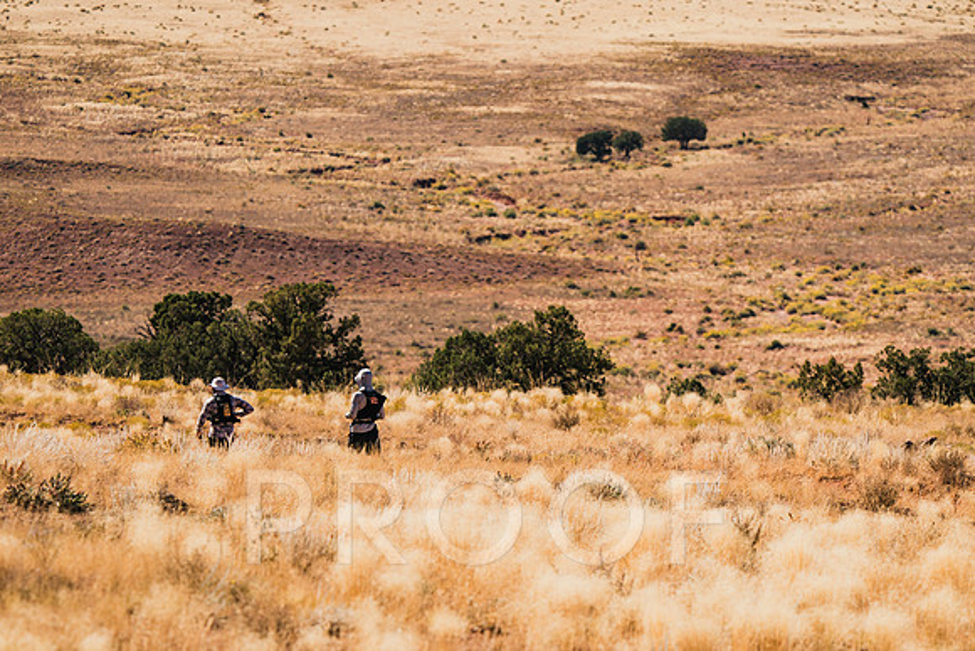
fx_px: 9878
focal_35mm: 365
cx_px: 564
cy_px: 339
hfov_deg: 5.7
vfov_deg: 3.8
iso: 160
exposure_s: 1/1600
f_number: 6.3
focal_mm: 315
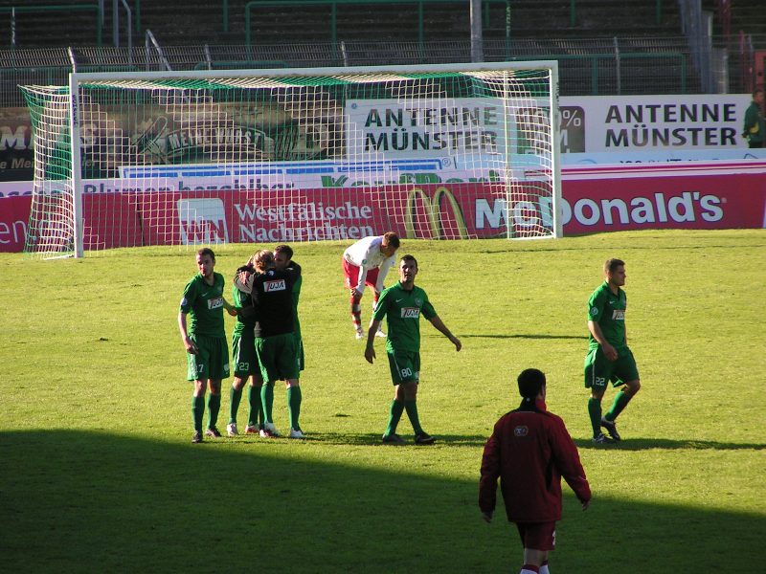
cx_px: 383
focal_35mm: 380
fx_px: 8409
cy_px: 287
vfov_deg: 3.9
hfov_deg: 5.2
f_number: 3.5
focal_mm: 58
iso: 80
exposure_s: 1/500
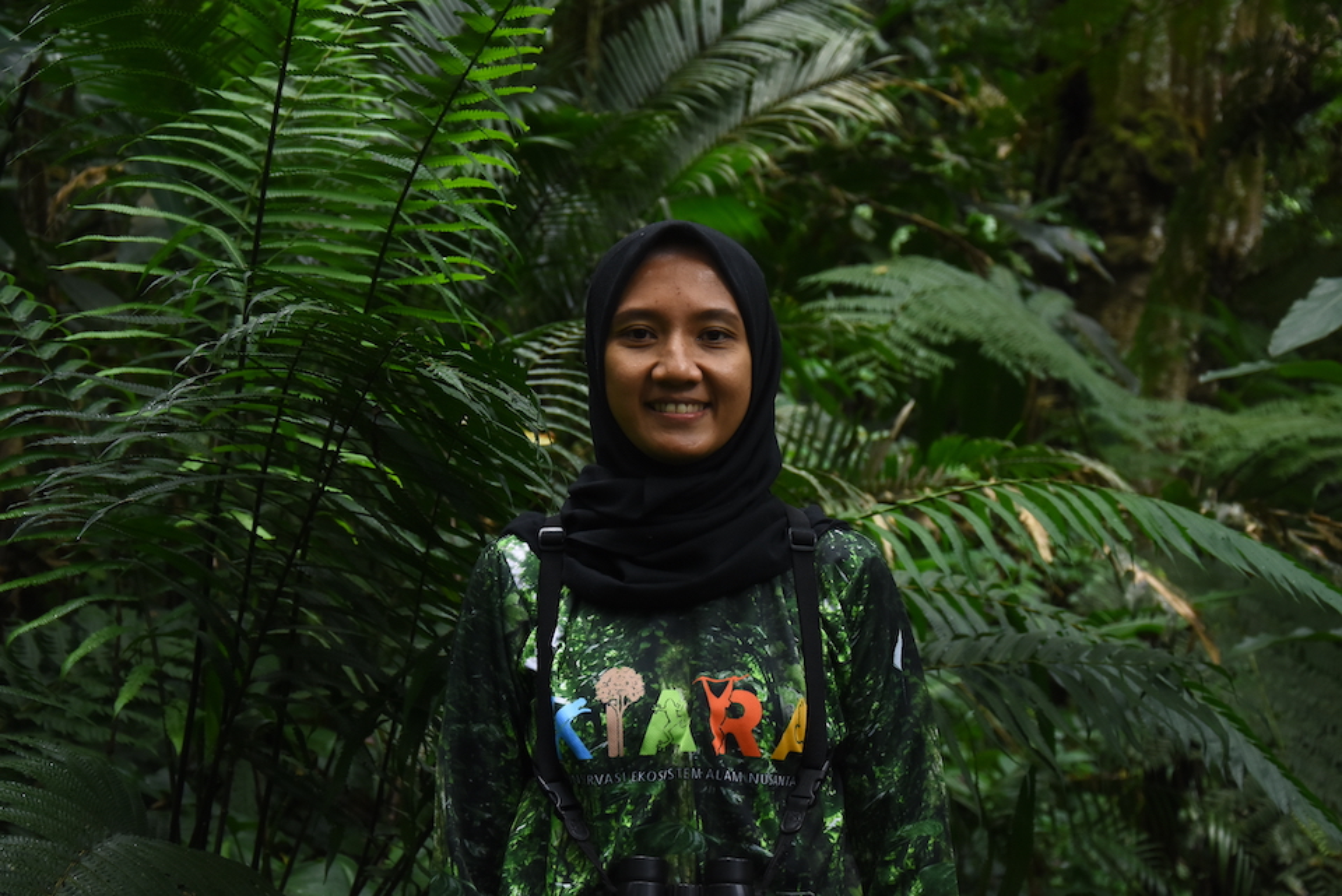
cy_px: 448
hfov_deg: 28.1
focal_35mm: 72
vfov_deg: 18.9
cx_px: 671
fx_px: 2685
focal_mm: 48
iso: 640
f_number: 4.8
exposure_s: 1/200
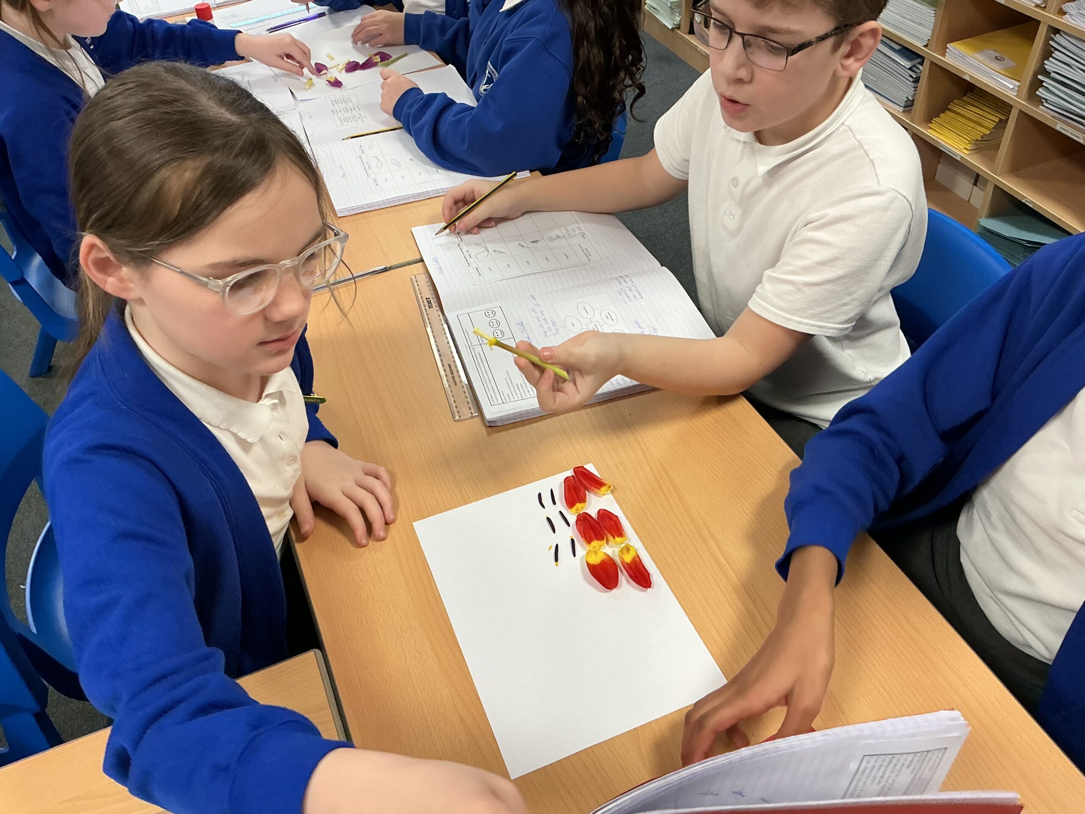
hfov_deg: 61.7
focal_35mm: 29
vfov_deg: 48.2
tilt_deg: -45.3
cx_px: 542
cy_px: 407
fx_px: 909
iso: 80
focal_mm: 3
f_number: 1.8
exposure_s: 1/60
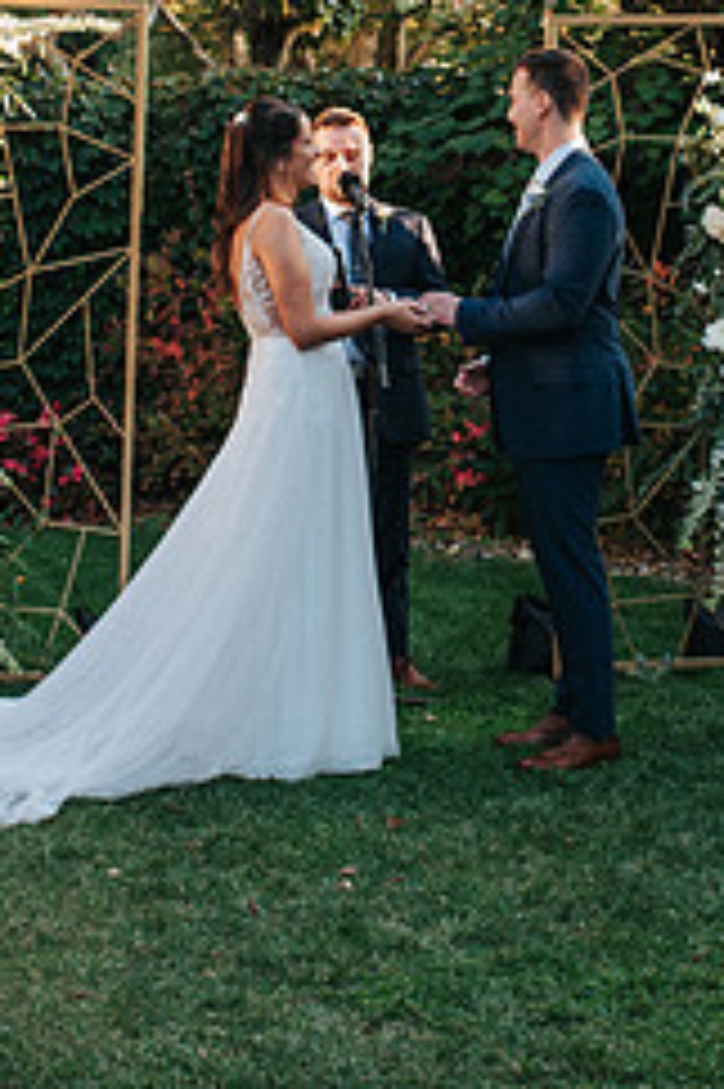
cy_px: 324
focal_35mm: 98
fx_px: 2960
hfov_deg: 13.9
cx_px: 418
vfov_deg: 20.7
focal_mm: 35
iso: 1000
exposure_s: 1/800
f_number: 3.2
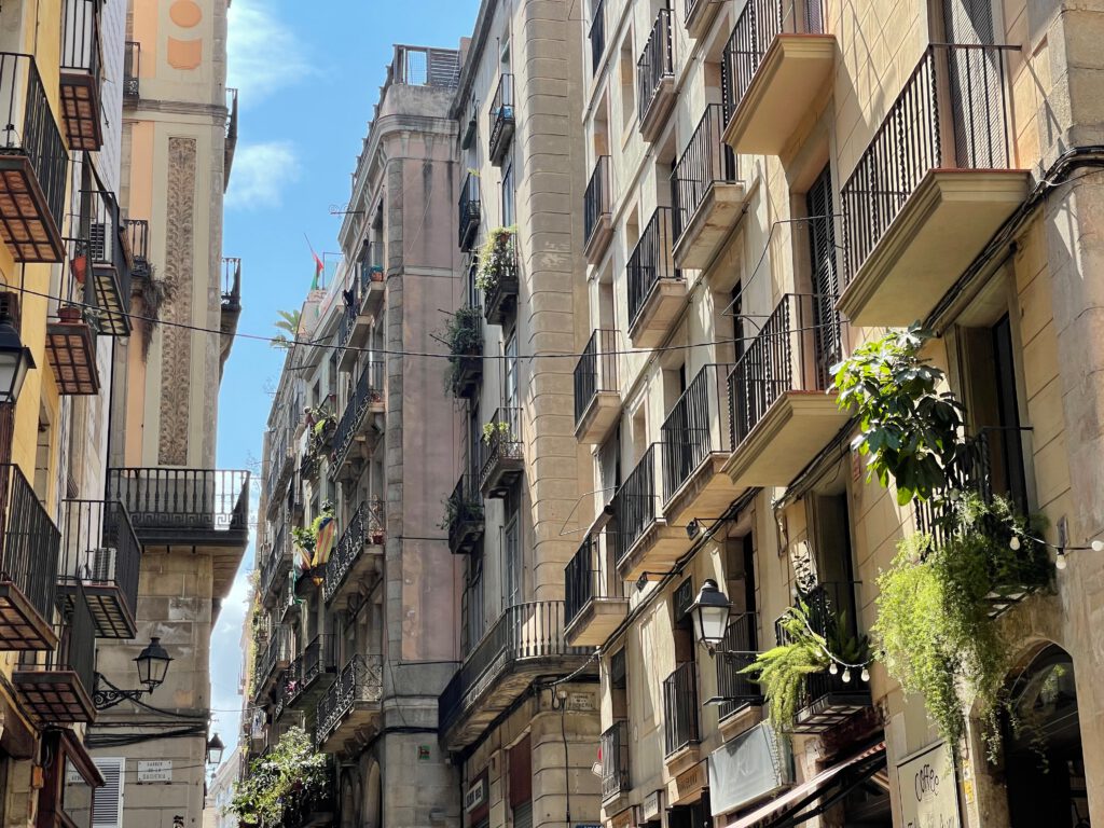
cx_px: 552
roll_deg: +1.2
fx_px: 2041
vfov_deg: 22.9
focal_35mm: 64
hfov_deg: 30.3
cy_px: 414
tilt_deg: +17.0
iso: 20
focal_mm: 7.5
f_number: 2.2
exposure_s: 1/508
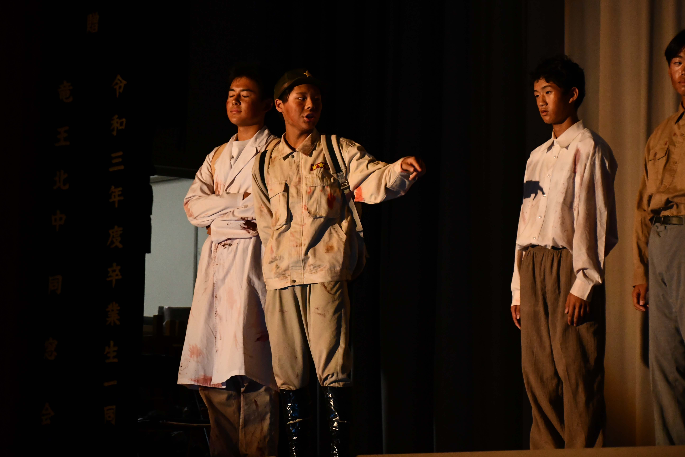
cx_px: 359
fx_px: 3558
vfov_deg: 7.3
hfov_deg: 11.0
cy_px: 218
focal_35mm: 187
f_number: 6.3
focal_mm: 116
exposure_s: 1/160
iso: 3200
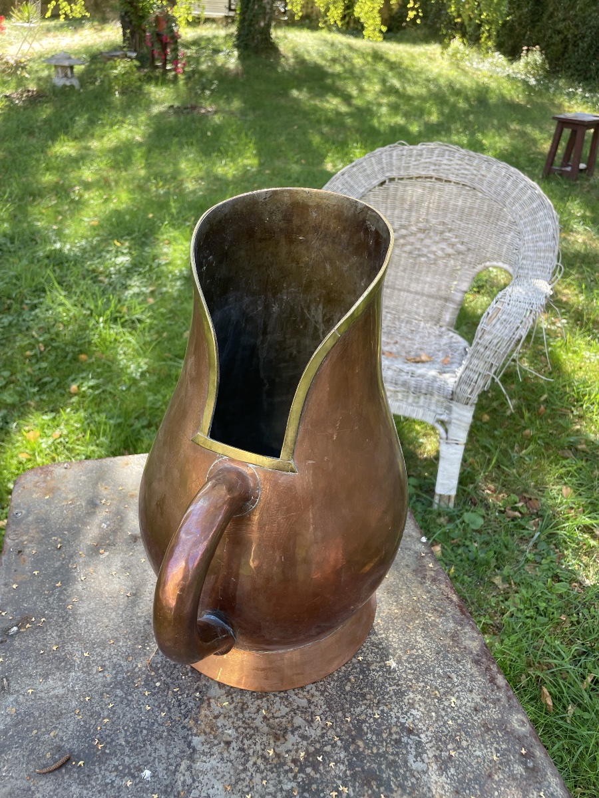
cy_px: 399
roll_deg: -1.9
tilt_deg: -33.3
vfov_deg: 67.3
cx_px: 300
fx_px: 600
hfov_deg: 53.1
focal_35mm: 26
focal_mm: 4.2
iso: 32
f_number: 1.6
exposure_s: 1/145
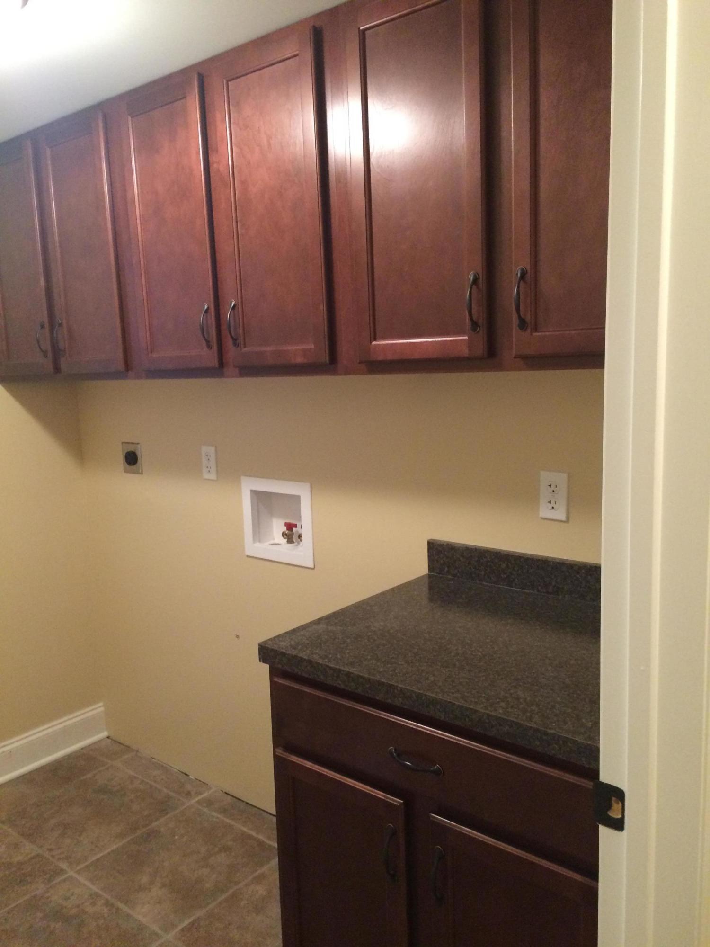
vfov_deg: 61.7
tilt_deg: -9.9
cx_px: 355
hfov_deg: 48.2
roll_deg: +2.2
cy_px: 474
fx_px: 793
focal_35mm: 29
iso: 200
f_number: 2.2
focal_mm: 4.15
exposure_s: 1/30
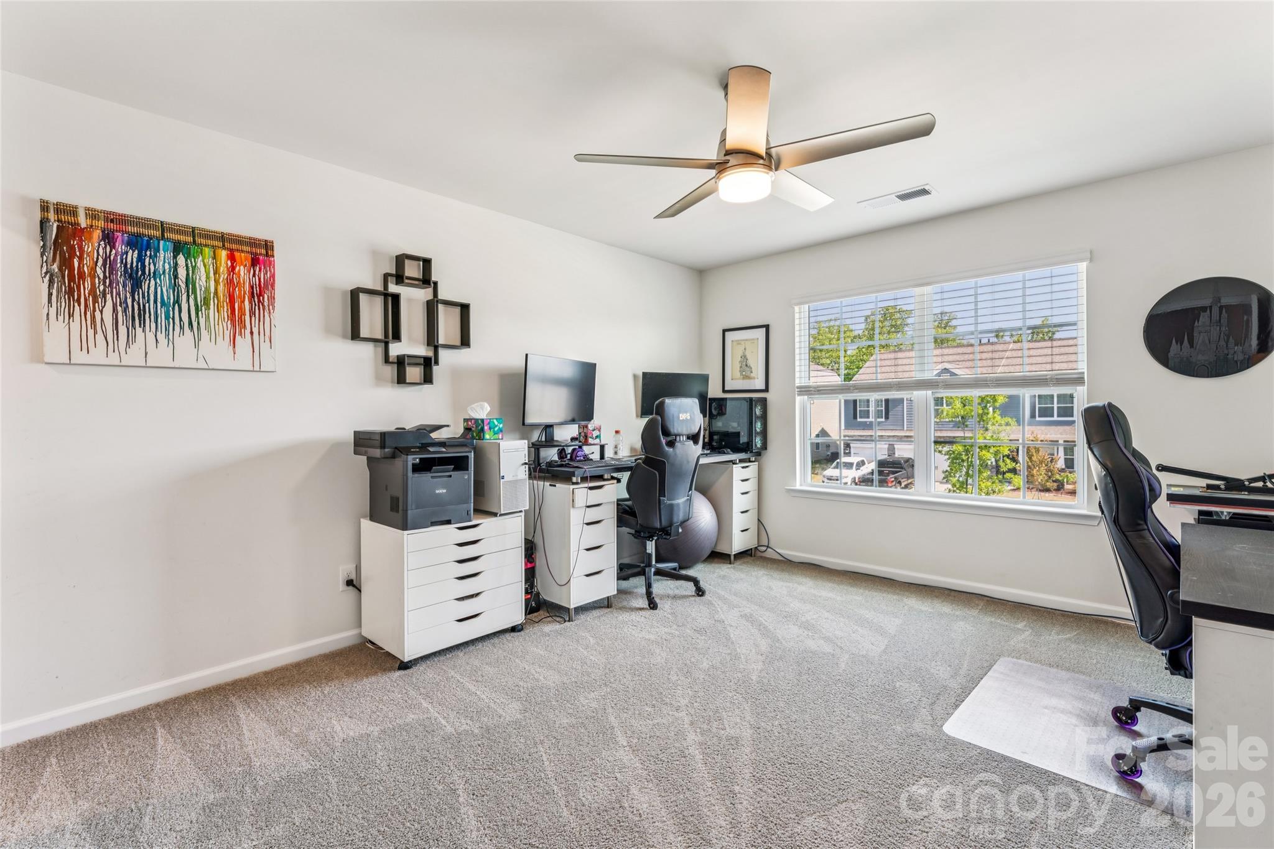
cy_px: 424
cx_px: 637
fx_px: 570
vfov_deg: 73.4
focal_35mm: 16
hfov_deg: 96.4
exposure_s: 1/5
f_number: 9
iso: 100
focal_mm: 16.1
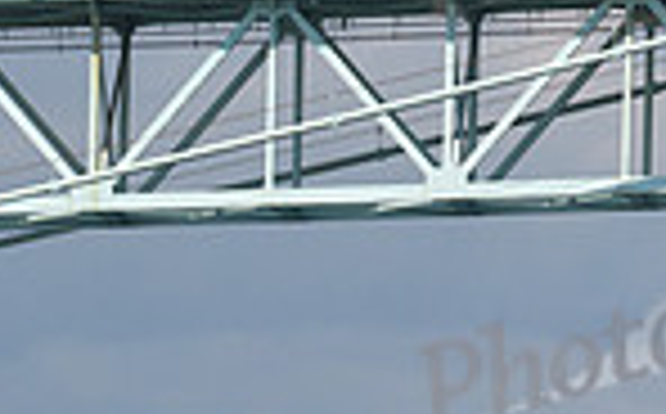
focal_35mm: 800
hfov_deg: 2.6
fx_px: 14499
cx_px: 187
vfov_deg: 1.6
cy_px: 616
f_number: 5
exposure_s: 1/1000
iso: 250
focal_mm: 200
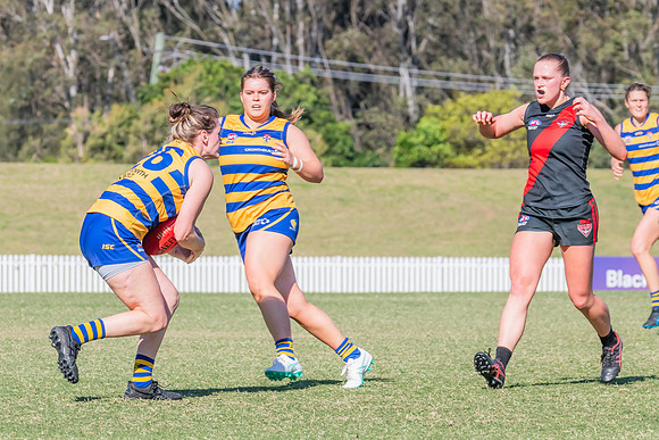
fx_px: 6064
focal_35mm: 331
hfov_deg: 6.2
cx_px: 165
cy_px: 158
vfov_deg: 4.2
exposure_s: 1/1250
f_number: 11
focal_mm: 220
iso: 800
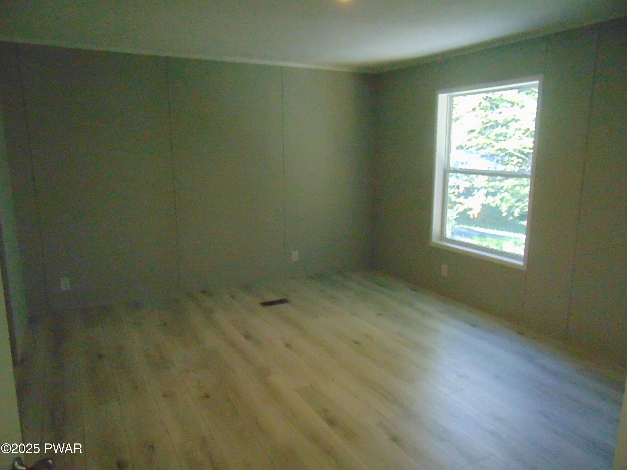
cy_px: 235
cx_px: 314
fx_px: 453
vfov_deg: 54.9
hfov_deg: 69.4
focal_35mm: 25
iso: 800
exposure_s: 1/125
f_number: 3
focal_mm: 4.5
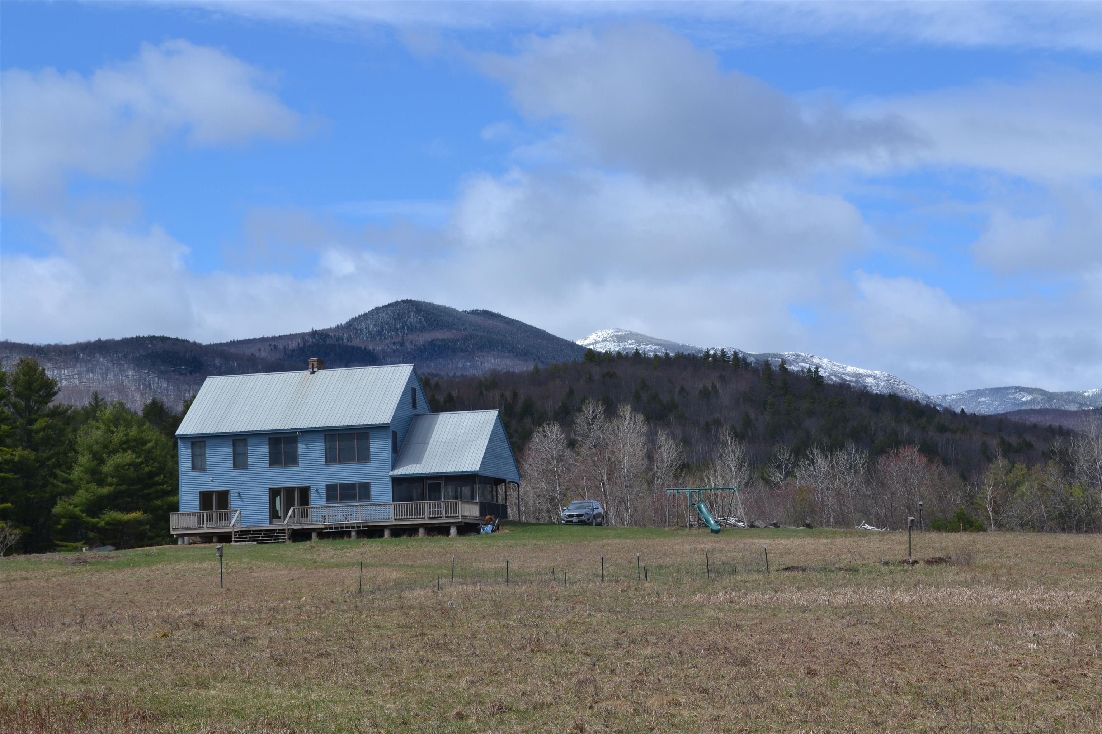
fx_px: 2066
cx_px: 551
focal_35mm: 68
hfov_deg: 29.9
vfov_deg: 20.2
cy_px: 367
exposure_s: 1/320
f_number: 9
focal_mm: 45
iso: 100
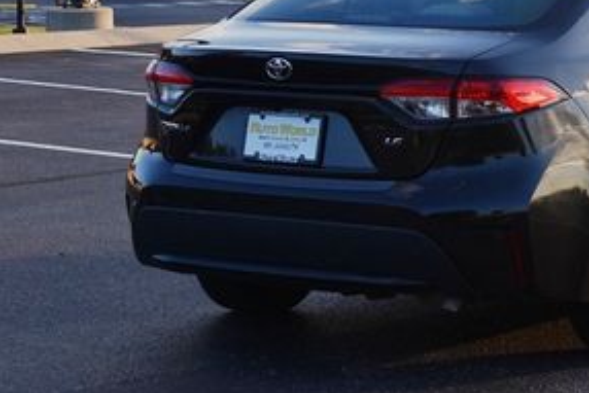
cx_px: 556
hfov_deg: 13.4
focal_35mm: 151
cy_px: 20
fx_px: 2474
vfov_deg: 9.0
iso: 200
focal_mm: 45
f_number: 7.1
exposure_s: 1/250
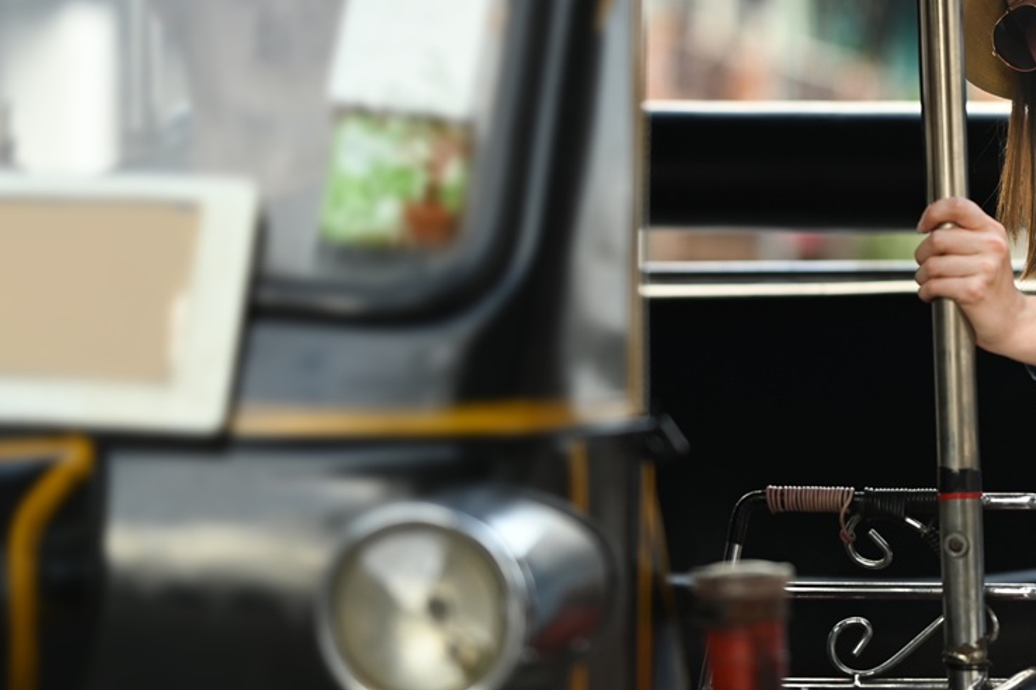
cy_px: 215
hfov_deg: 11.8
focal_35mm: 173
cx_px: 976
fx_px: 4977
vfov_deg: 7.9
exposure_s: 1/250
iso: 100
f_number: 2
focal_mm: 85
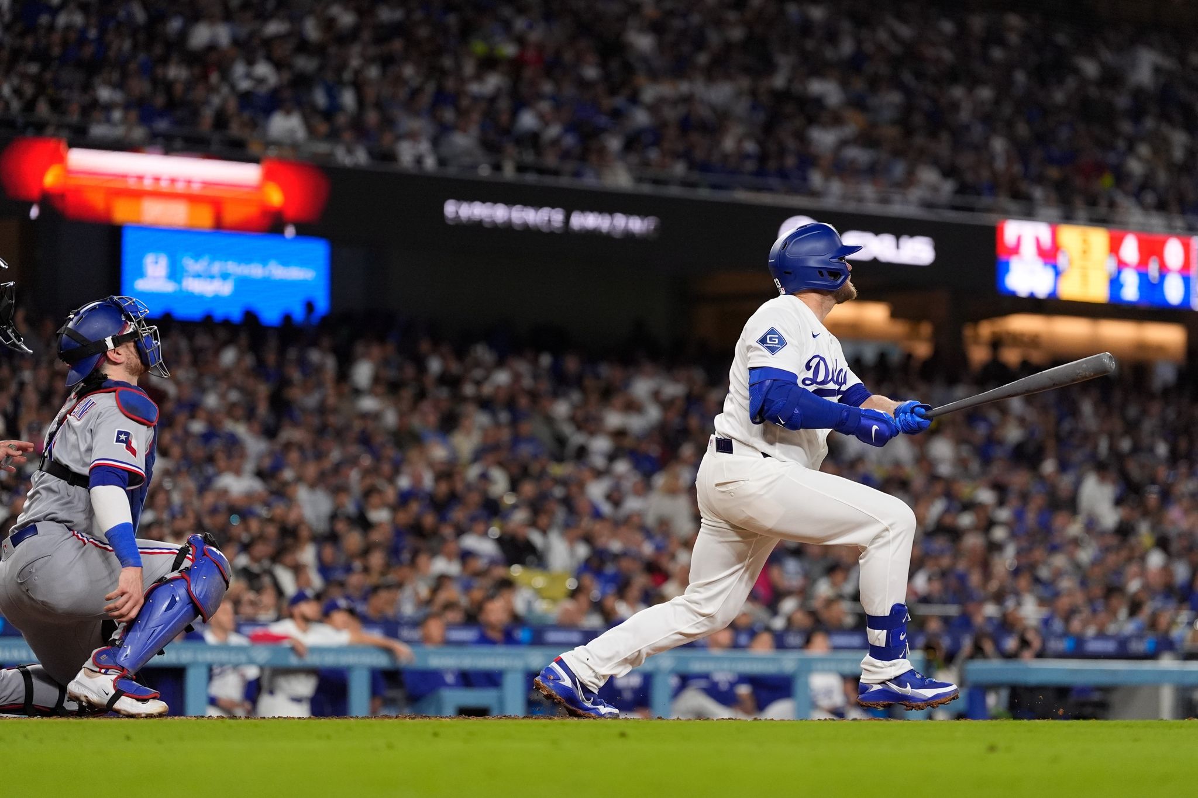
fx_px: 5157
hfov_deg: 13.3
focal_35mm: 155
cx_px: 599
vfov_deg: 8.9
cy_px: 399
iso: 2000
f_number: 2.8
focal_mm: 155
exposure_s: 1/2500
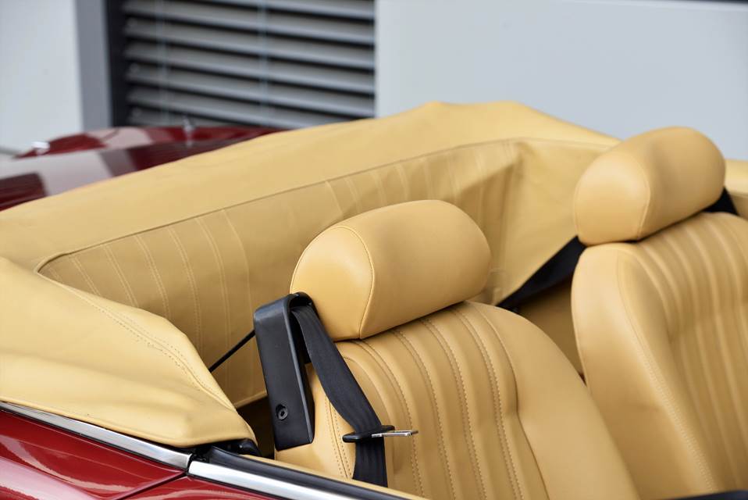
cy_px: 250
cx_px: 374
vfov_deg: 14.4
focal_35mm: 95
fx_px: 1975
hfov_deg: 21.4
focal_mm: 95
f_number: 6.3
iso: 200
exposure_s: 1/160
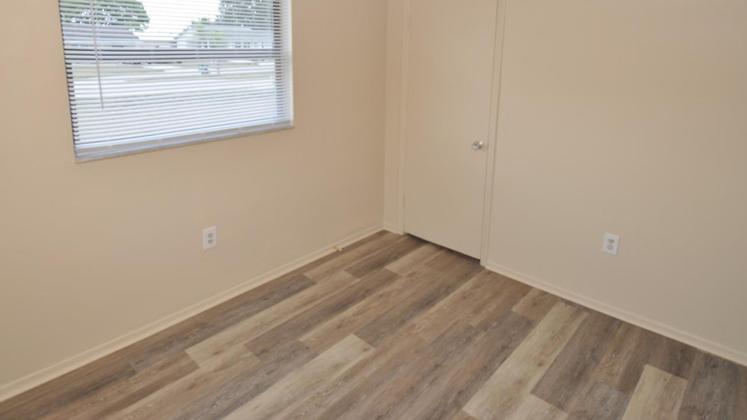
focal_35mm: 22
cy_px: 128
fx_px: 429
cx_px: 340
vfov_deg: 50.9
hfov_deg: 81.9
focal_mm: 11
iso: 200
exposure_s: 1/125
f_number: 5.6
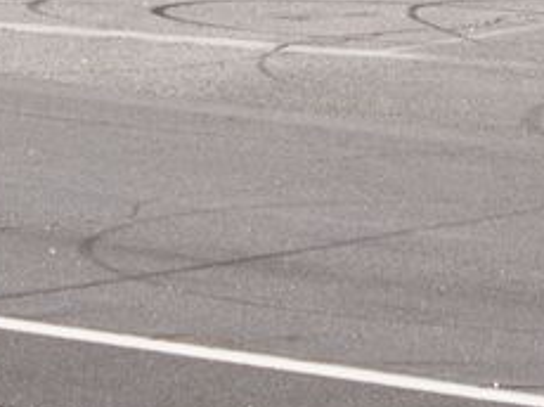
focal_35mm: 487
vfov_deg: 3.0
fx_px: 7645
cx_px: 194
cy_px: -829
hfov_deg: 4.1
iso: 120
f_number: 2.8
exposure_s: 1/2000
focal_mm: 19.35
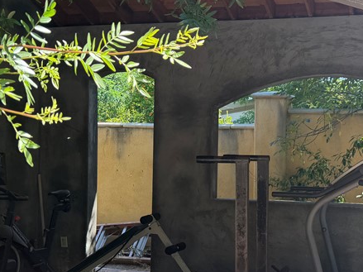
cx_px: 266
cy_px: 164
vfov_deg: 26.0
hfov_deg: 33.8
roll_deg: -0.5
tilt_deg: -0.8
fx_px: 587
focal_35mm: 56
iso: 100
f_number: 1.78
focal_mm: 6.76
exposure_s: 1/532
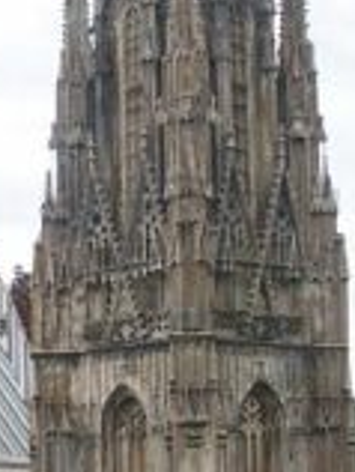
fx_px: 2414
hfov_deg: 8.3
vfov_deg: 11.1
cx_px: -152
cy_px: 308
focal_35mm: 177
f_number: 6.7
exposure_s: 1/90
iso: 64
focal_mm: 7.18
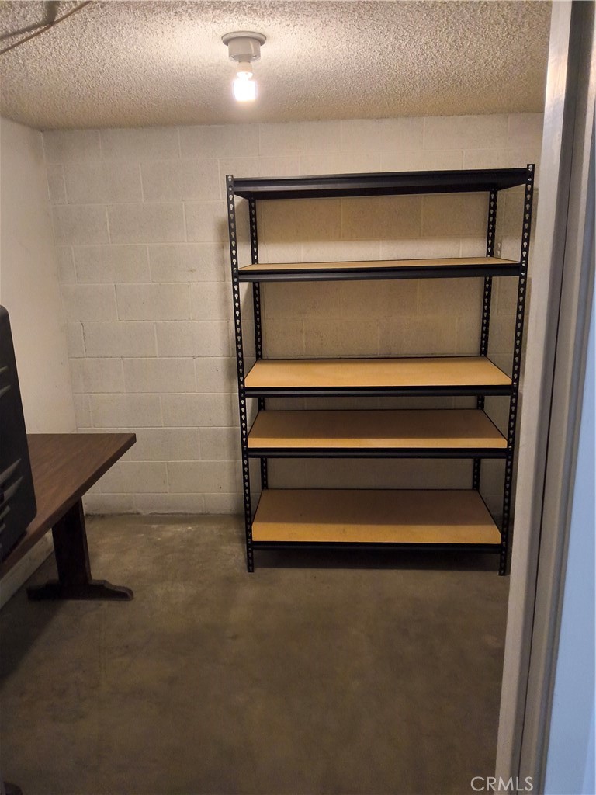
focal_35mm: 25
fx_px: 574
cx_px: 298
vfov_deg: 69.4
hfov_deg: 54.9
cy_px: 398
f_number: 2
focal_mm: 3.08
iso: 400
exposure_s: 1/60
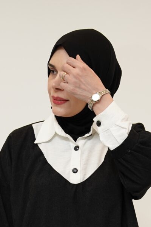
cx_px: 76
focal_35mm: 54
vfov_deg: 36.7
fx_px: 342
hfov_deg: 24.9
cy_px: 114
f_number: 3.2
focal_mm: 54.3
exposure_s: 1/125
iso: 400
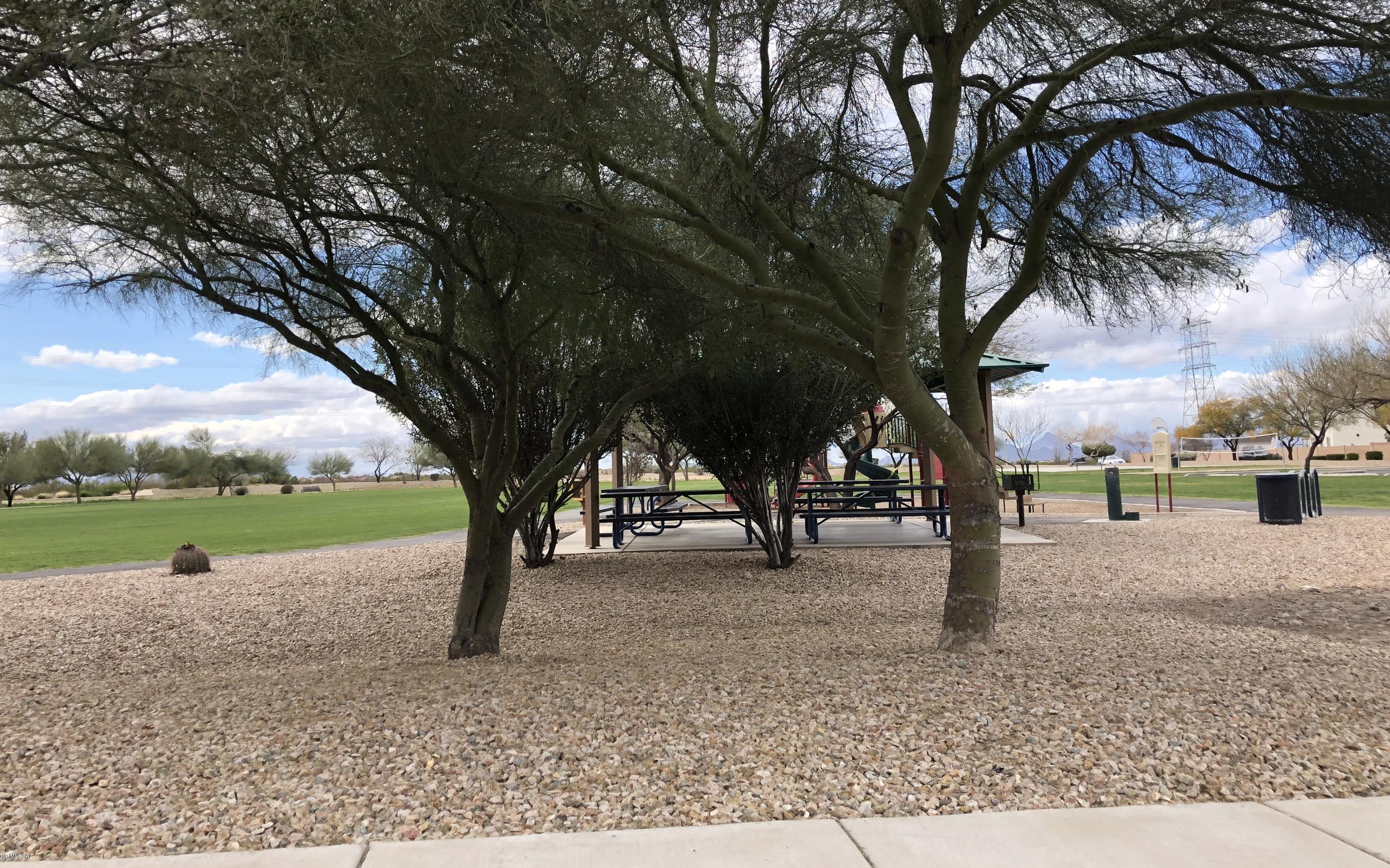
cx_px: 691
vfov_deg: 41.7
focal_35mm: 30
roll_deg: +1.7
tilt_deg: +5.0
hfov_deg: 62.9
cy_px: 363
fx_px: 1136
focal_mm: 3.99
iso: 20
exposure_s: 1/906
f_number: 1.8
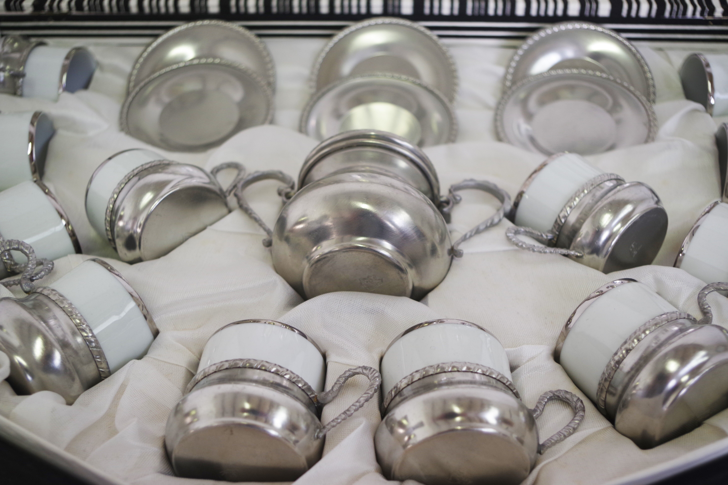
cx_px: 364
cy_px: 242
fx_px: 728
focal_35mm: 36
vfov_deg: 36.9
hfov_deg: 53.1
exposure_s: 1/60
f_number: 4
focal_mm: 24.38
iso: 200
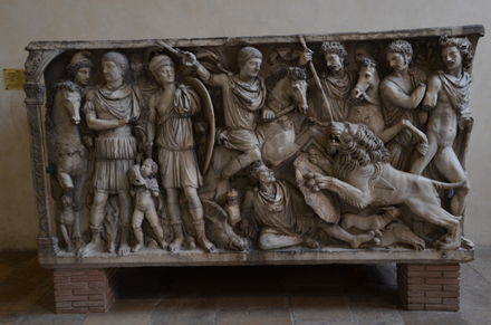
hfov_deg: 49.7
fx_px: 531
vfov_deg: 34.0
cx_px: 246
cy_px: 162
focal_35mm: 39
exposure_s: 1/125
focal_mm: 26
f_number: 5.6
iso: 1000
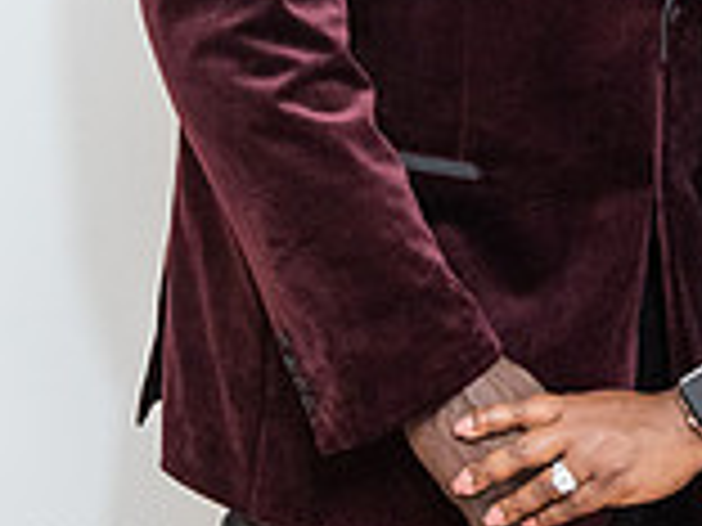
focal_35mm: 150
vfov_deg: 9.7
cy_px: -205
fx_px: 3042
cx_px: 576
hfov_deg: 13.1
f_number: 4
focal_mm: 42
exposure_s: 1/200
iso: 1600
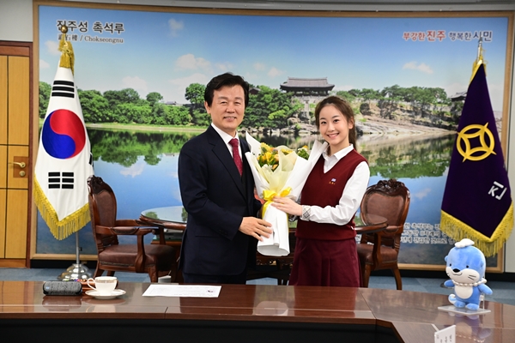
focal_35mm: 75
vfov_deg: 18.2
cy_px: 172
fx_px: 1073
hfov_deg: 27.0
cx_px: 258
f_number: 5.6
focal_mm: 75
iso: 4000
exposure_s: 1/250
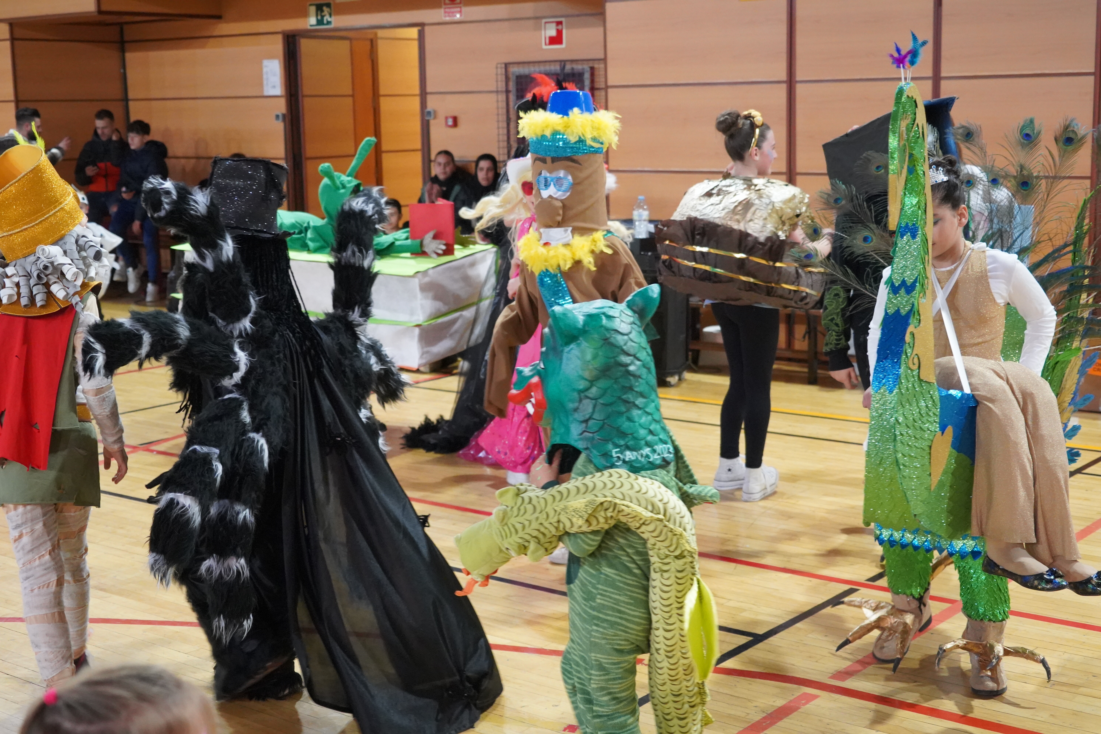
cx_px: 550
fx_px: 1498
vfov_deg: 27.5
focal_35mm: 49
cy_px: 367
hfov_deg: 40.3
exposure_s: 1/160
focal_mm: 49
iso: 10000
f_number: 4.5
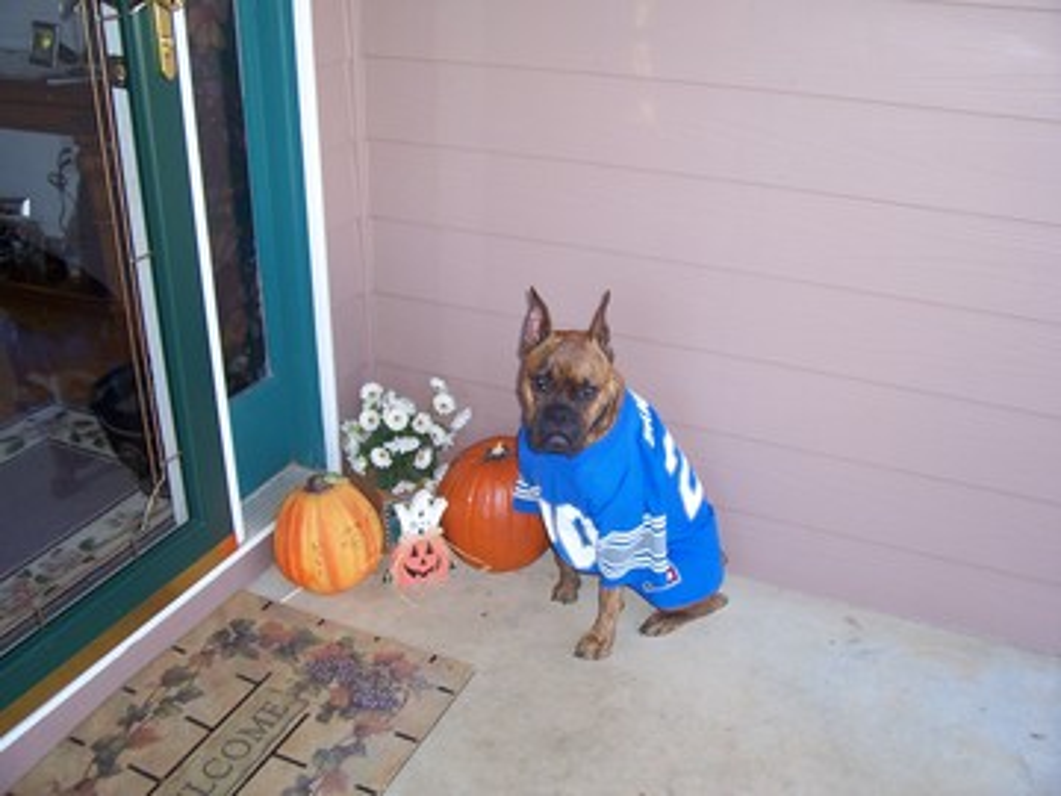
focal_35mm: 34
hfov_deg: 54.0
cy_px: 398
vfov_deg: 41.8
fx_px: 1042
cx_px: 530
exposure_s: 1/60
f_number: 2.7
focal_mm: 5.6
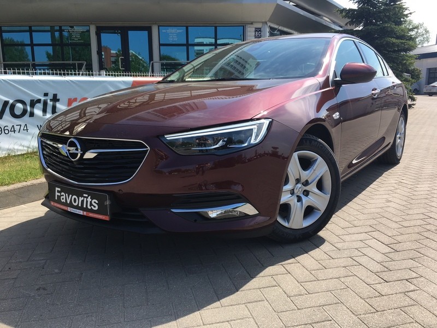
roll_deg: +1.2
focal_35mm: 29
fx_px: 366
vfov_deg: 48.2
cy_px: 164
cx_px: 218
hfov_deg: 61.7
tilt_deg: -10.5
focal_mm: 4.15
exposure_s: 1/927
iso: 25
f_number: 2.2
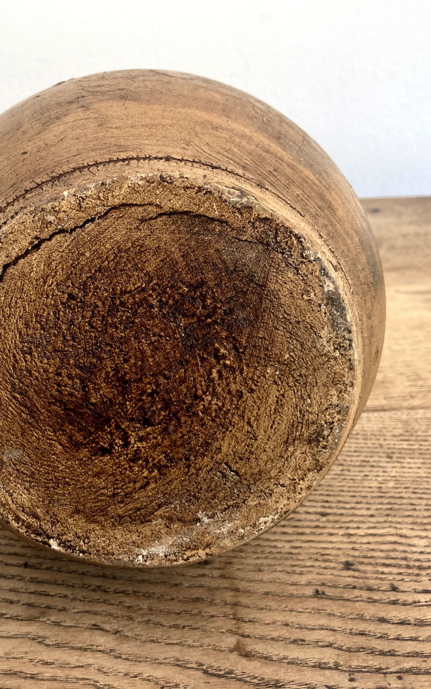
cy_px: 343
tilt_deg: -30.7
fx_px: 752
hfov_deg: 31.6
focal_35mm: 40
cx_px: 125
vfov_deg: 49.3
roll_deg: +2.5
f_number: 1.8
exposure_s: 1/82
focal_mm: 3.99
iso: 80
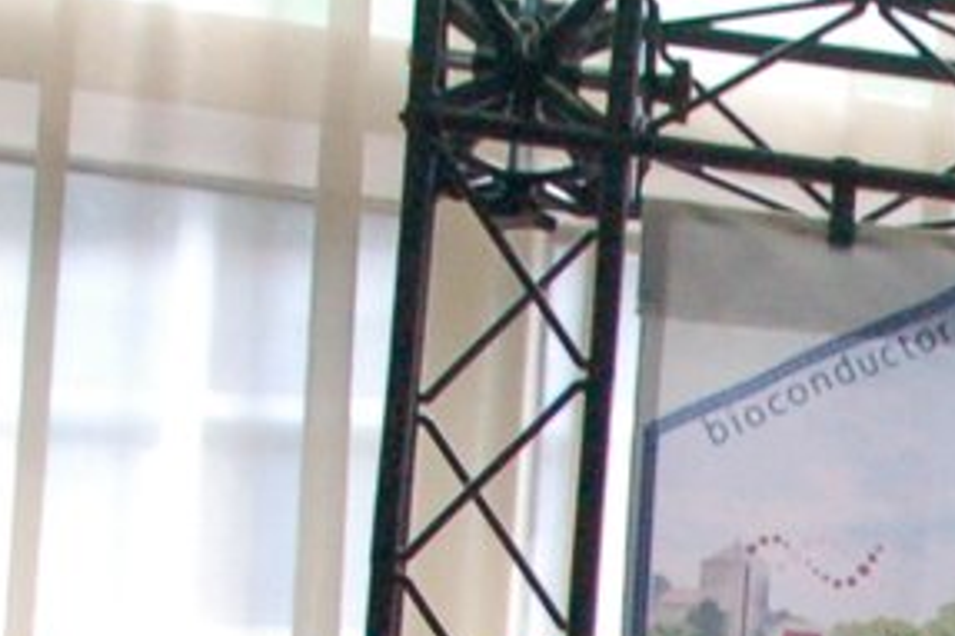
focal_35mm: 230
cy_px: 1991
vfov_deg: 5.6
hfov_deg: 8.3
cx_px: 2183
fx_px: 6098
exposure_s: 1/125
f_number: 7.1
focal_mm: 22
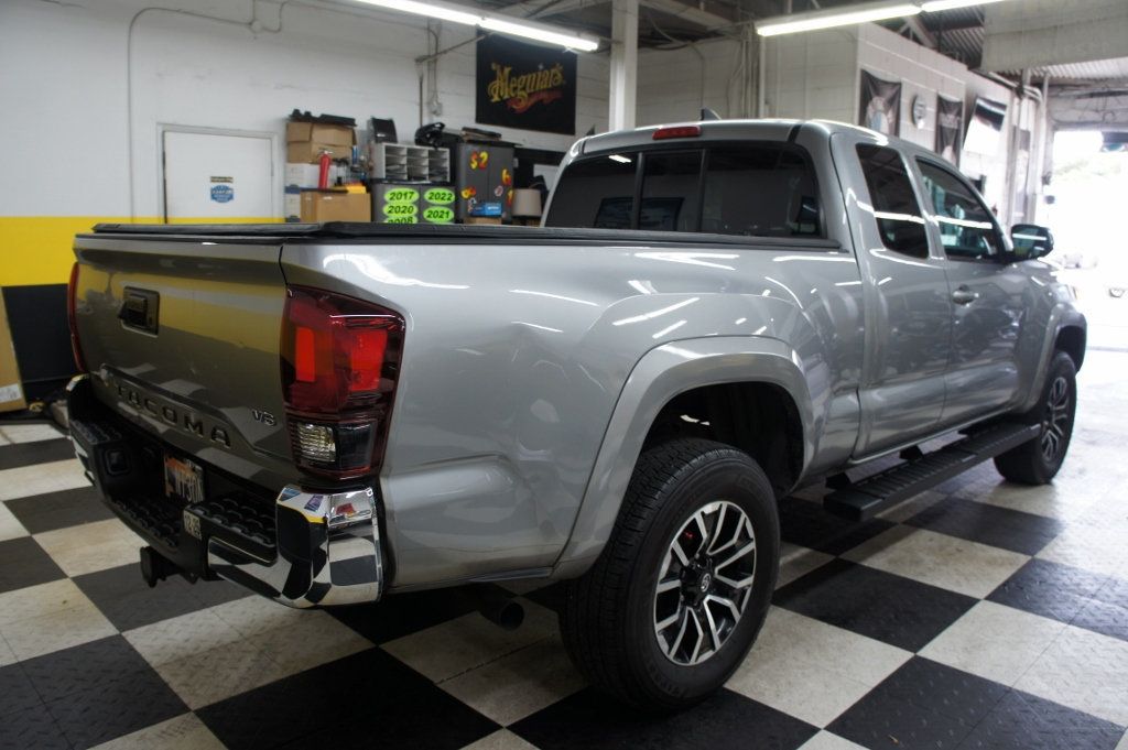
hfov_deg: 67.4
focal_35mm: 27
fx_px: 845
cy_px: 375
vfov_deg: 47.9
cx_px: 564
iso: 200
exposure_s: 1/30
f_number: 3.5
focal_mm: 18
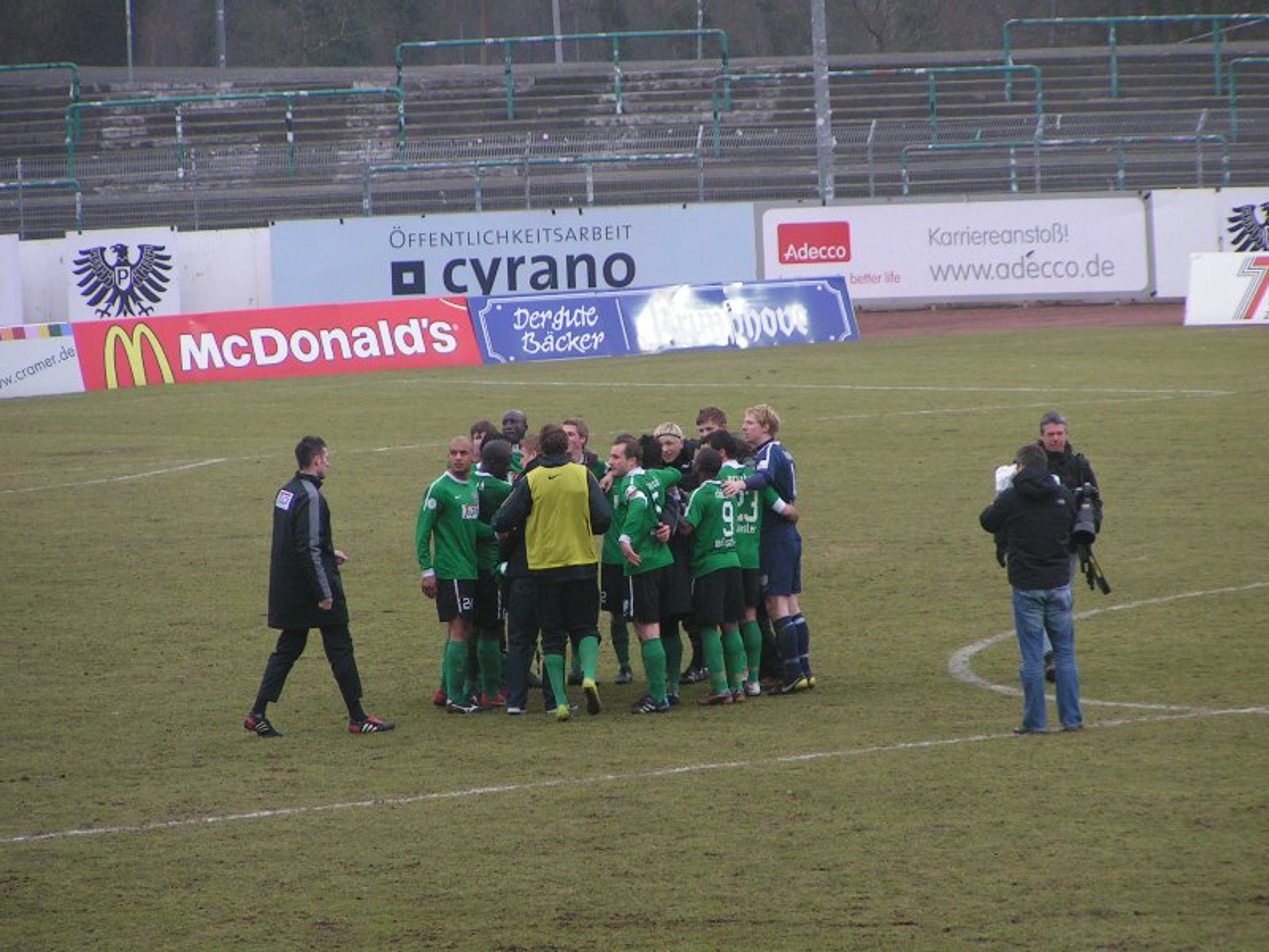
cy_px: 476
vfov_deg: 5.3
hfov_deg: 7.0
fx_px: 10375
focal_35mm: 283
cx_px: 634
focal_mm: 43.3
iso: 125
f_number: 3.5
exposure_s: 1/320
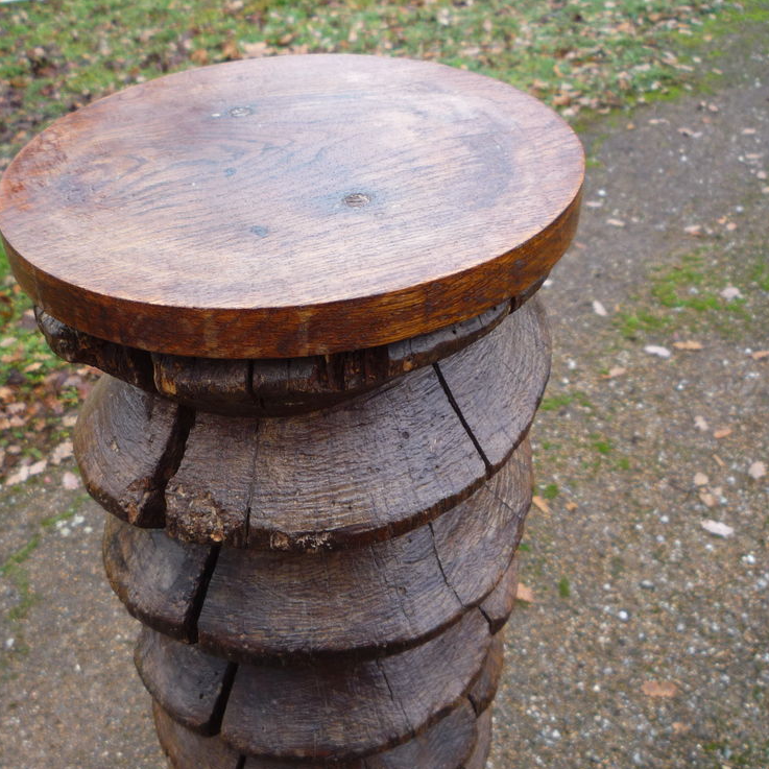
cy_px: 381
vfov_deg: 46.0
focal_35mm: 36
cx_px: 315
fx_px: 905
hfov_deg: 45.8
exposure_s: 1/50
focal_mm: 5.2
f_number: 3.3
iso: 100
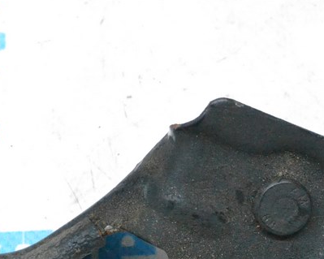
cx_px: 138
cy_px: 252
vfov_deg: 8.2
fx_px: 1802
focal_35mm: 188
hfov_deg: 10.3
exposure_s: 1/160
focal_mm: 52
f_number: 9
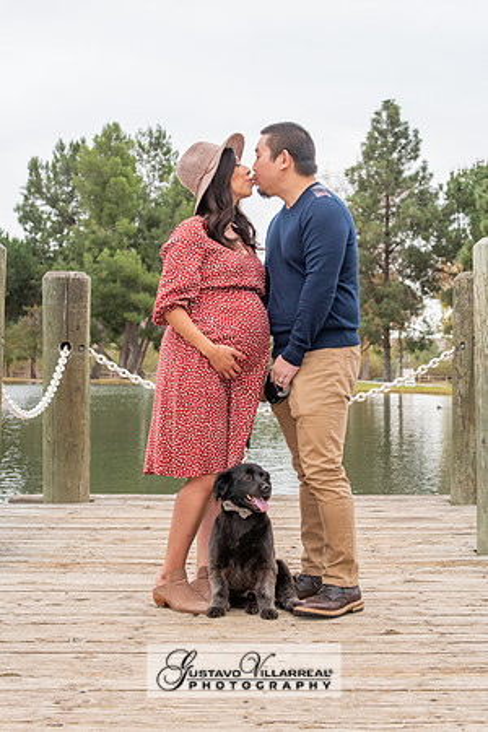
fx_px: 1368
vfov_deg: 29.9
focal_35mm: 67
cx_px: 297
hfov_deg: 20.2
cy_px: 311
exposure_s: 1/125
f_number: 5
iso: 500
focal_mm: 38
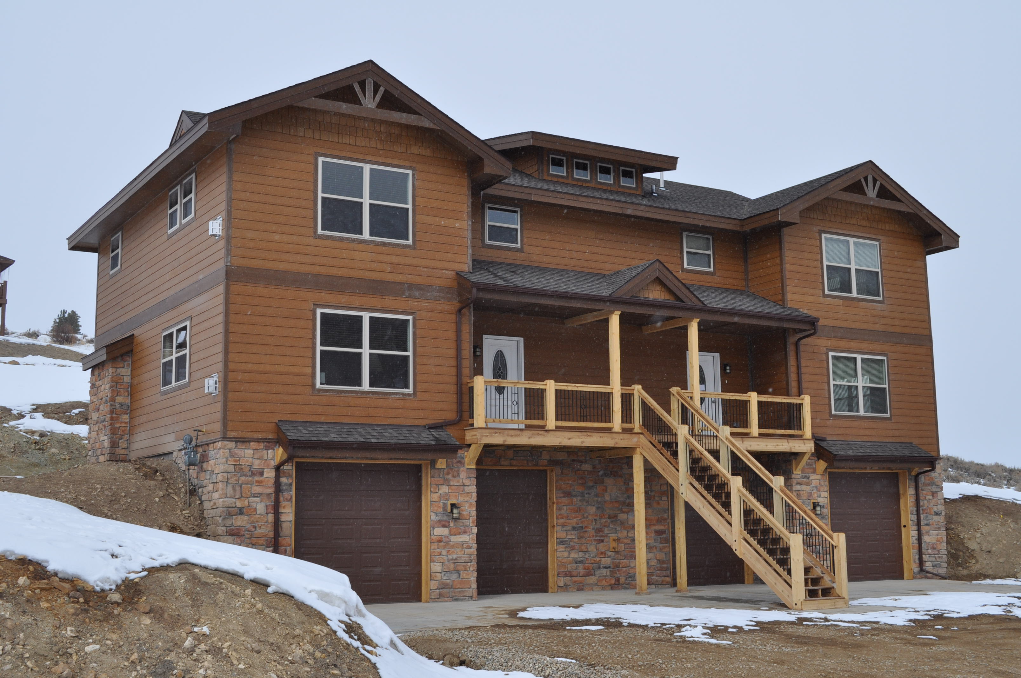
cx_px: 510
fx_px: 1232
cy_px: 339
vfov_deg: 30.8
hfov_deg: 45.0
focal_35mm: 44
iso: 200
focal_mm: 29
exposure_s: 1/400
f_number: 10
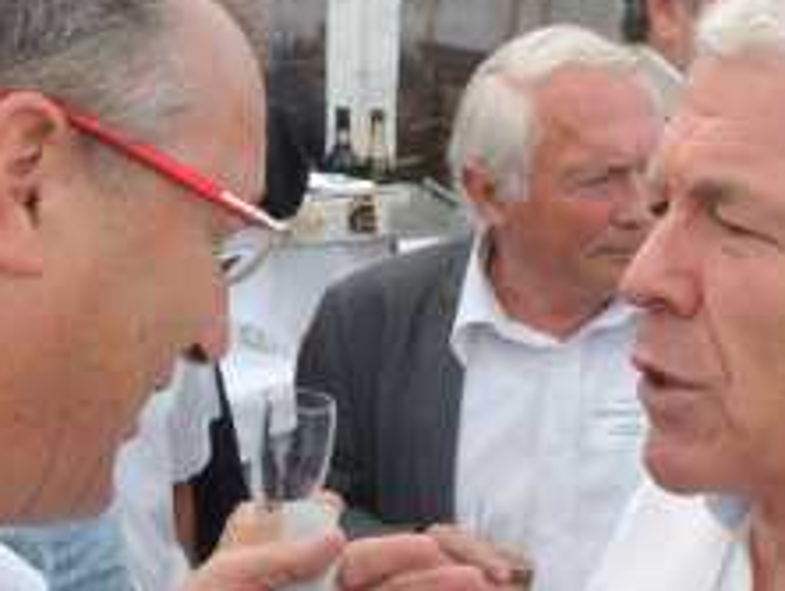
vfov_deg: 14.1
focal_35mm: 105
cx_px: 373
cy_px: 407
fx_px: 2384
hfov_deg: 18.7
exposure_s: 1/200
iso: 100
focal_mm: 6.2
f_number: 3.3
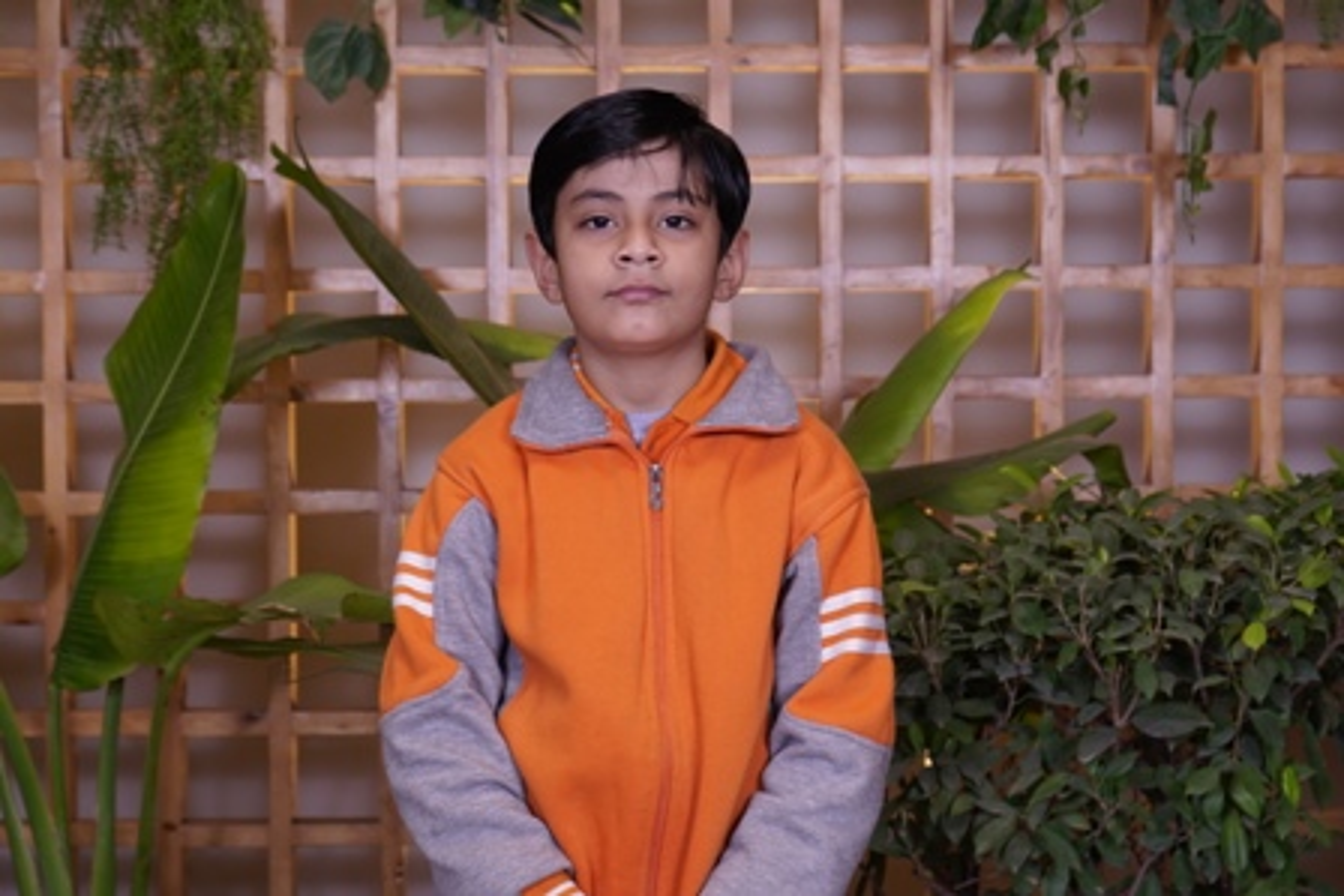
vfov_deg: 22.3
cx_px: 672
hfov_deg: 32.9
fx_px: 2278
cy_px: 448
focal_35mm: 61
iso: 400
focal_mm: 41
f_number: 4.5
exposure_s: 1/125
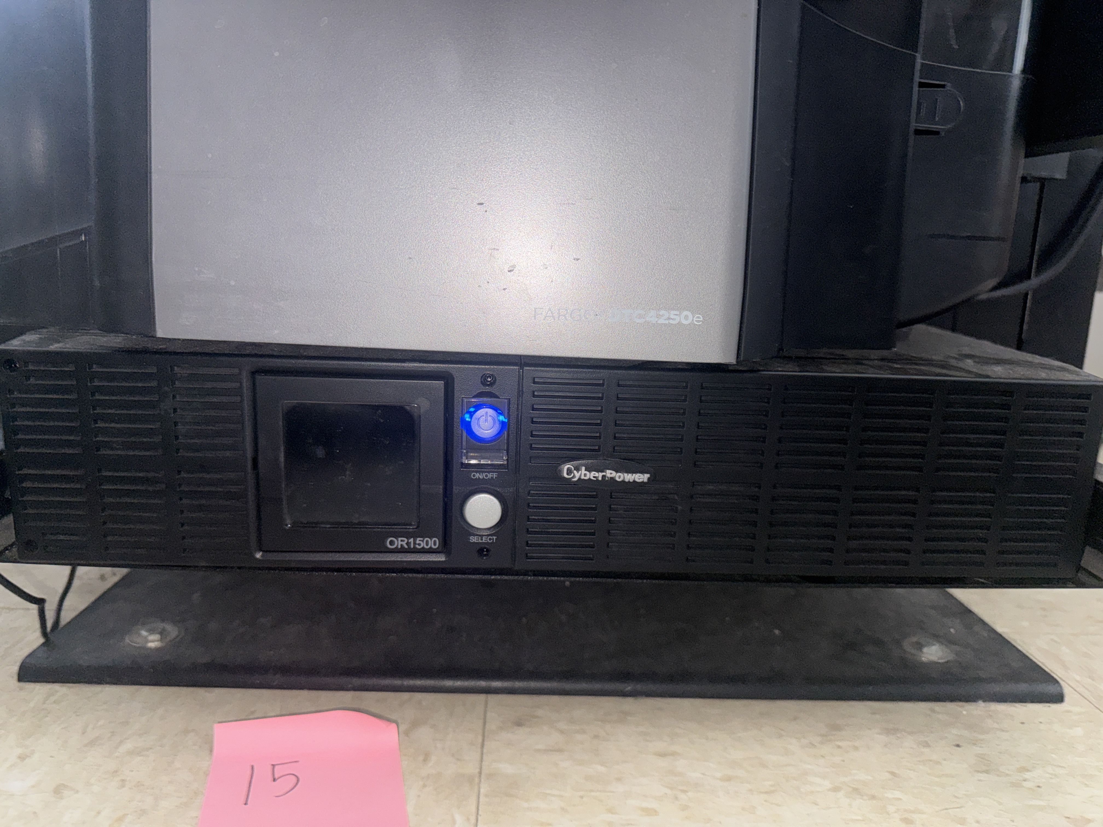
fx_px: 765
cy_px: 414
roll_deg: -1.5
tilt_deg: -11.1
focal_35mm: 24
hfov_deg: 71.6
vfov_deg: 56.8
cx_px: 552
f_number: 1.78
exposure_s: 1/12
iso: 50
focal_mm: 6.76
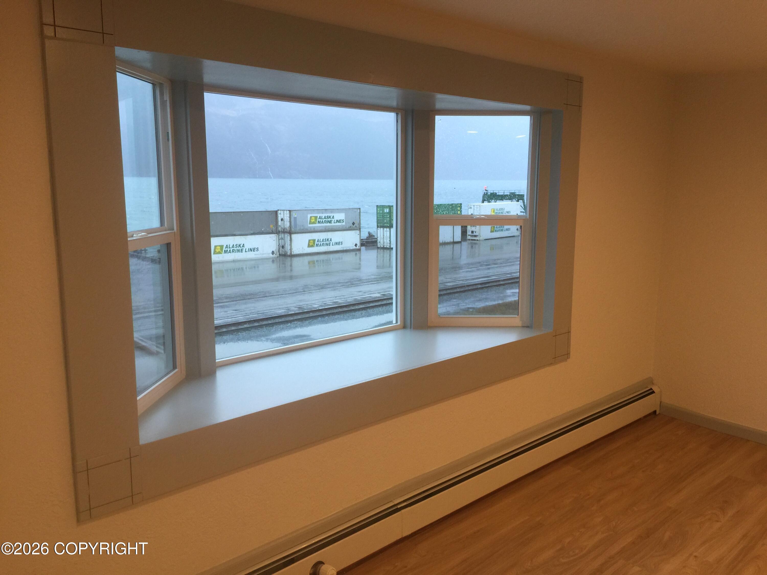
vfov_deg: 48.2
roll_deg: -1.0
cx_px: 384
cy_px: 288
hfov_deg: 61.7
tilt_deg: -8.1
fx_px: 643
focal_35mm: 29
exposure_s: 1/30
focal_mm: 4.15
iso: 32
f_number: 2.2
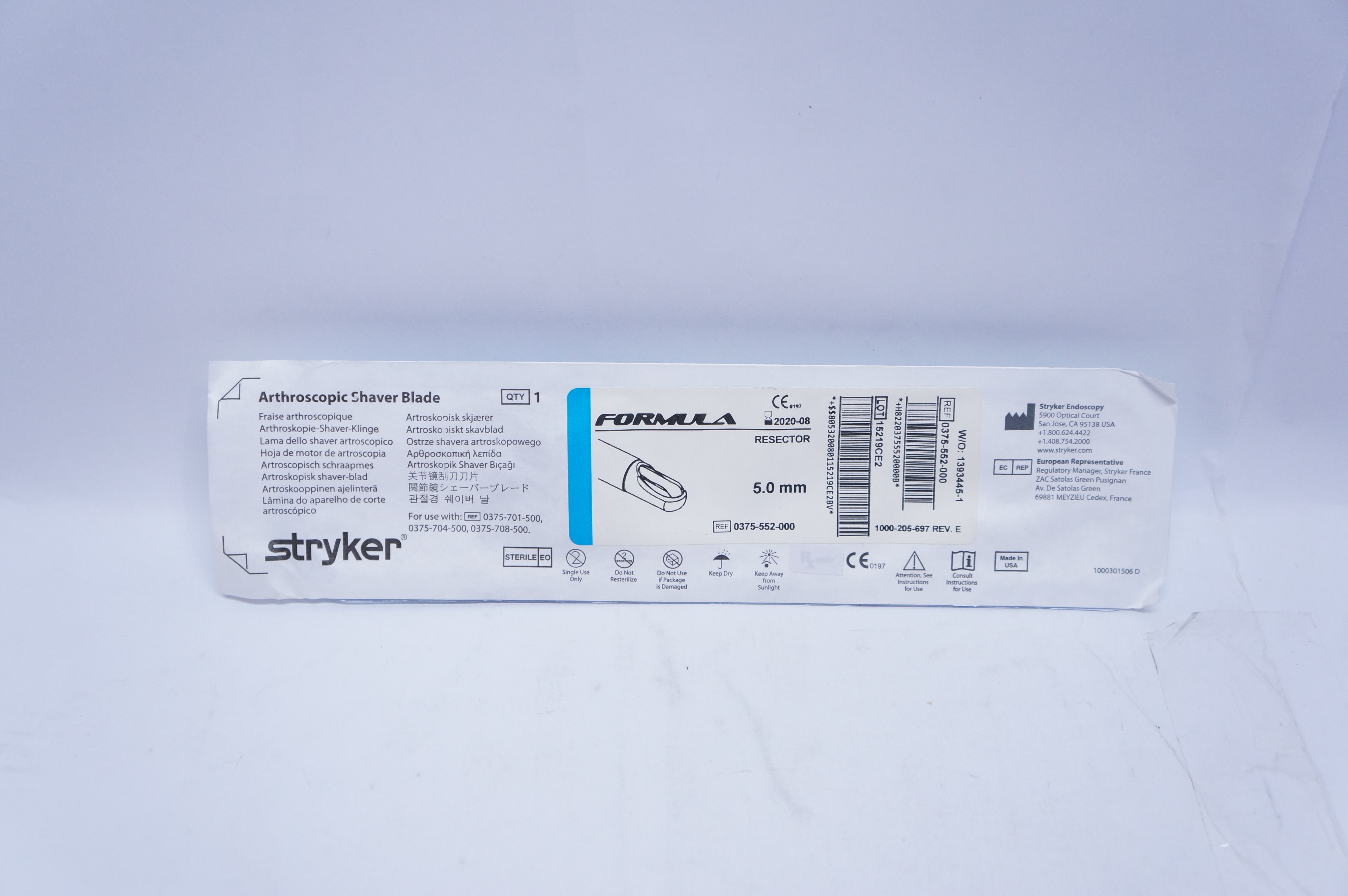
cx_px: 674
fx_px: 1515
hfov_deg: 48.0
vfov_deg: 32.9
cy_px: 448
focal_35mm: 40
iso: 800
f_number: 4
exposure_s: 1/200
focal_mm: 27
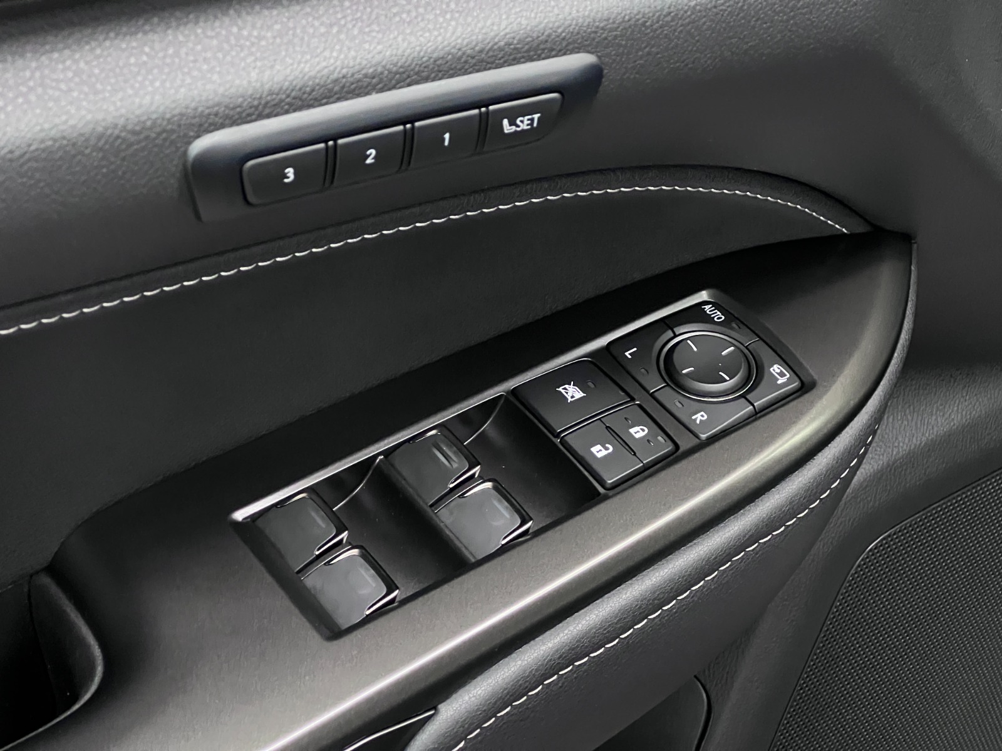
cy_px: 376
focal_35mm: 77
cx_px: 501
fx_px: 2229
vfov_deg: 19.1
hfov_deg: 25.3
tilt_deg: -45.8
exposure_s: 1/60
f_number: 2.8
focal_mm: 9
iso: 800
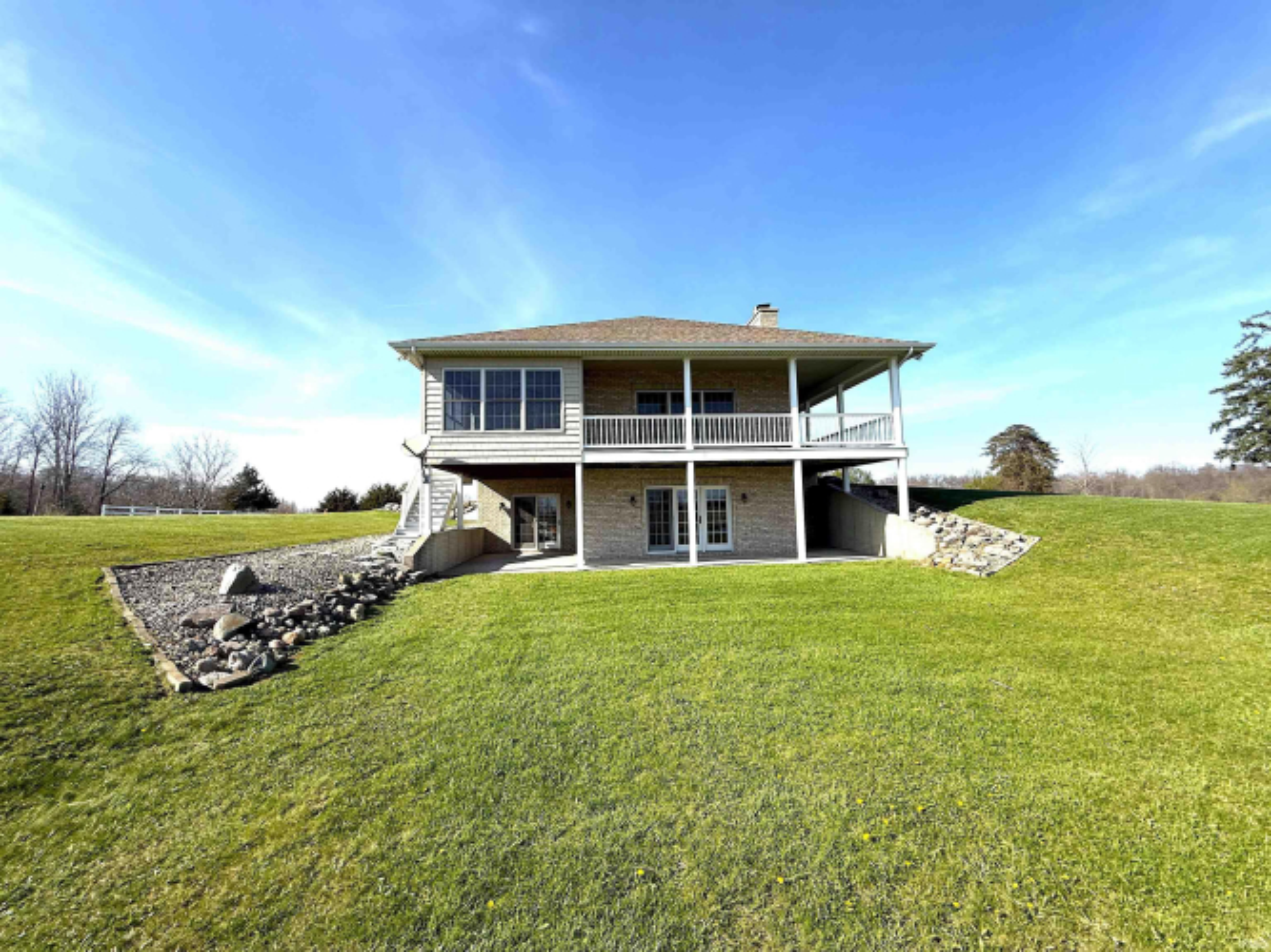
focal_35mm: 14
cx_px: 636
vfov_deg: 85.7
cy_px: 476
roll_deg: +1.4
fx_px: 514
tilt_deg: +4.4
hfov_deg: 102.1
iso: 50
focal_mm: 2.22
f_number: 2.2
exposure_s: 1/1901
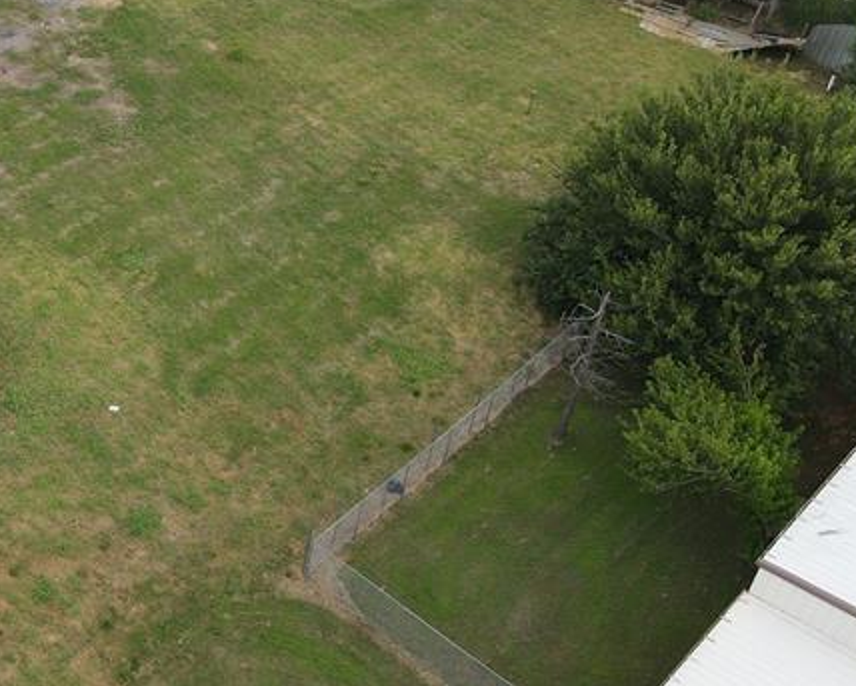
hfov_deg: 30.6
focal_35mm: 56
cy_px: 178
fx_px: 1420
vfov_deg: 26.8
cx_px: -48
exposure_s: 1/320
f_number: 2.8
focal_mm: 4.5
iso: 100
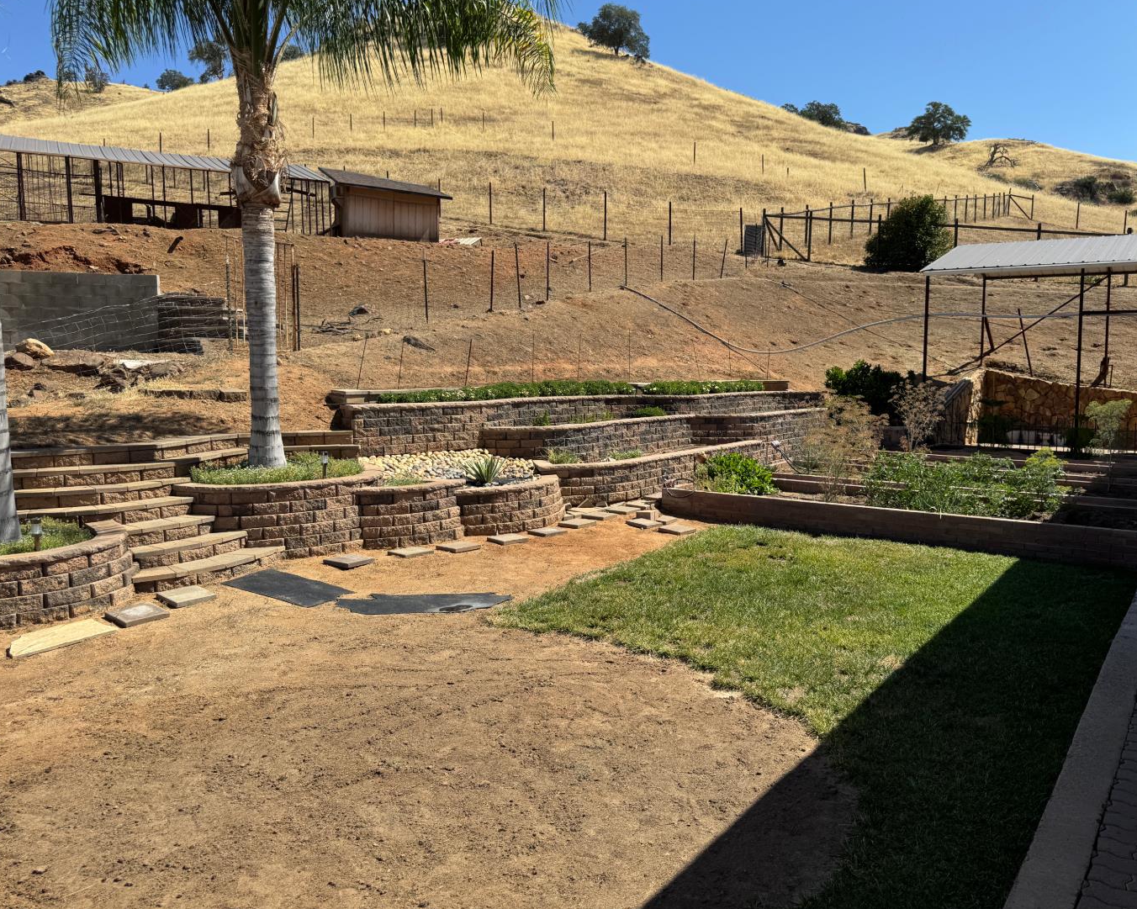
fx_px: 875
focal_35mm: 26
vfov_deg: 54.9
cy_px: 439
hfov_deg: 65.9
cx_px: 621
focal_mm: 6.76
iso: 80
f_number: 1.78
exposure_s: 1/4049
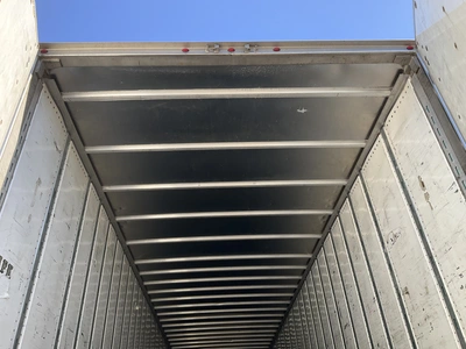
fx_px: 390
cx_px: 233
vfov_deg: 48.2
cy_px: 174
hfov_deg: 61.7
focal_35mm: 29
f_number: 1.8
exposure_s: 1/353
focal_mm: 3
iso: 25
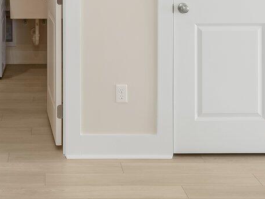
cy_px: -69
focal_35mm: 80
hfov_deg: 23.9
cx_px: 43
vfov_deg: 17.2
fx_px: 612
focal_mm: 18.7
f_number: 8
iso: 400
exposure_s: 1/15
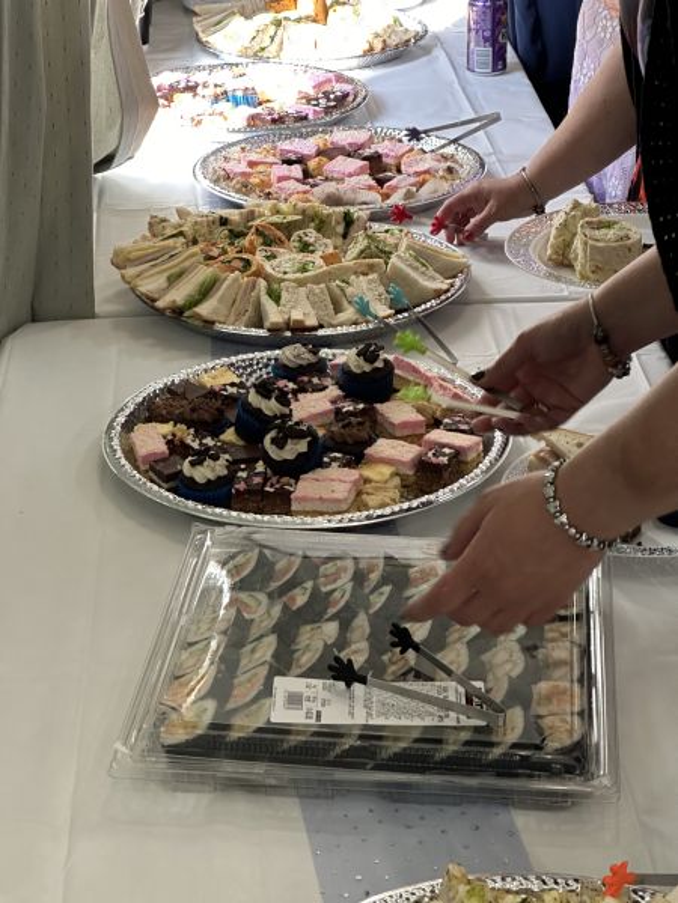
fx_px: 2011
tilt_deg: -25.2
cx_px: 339
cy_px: 452
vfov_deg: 25.3
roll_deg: +0.1
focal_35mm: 77
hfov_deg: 19.1
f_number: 2.8
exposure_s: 1/50
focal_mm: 9
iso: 160
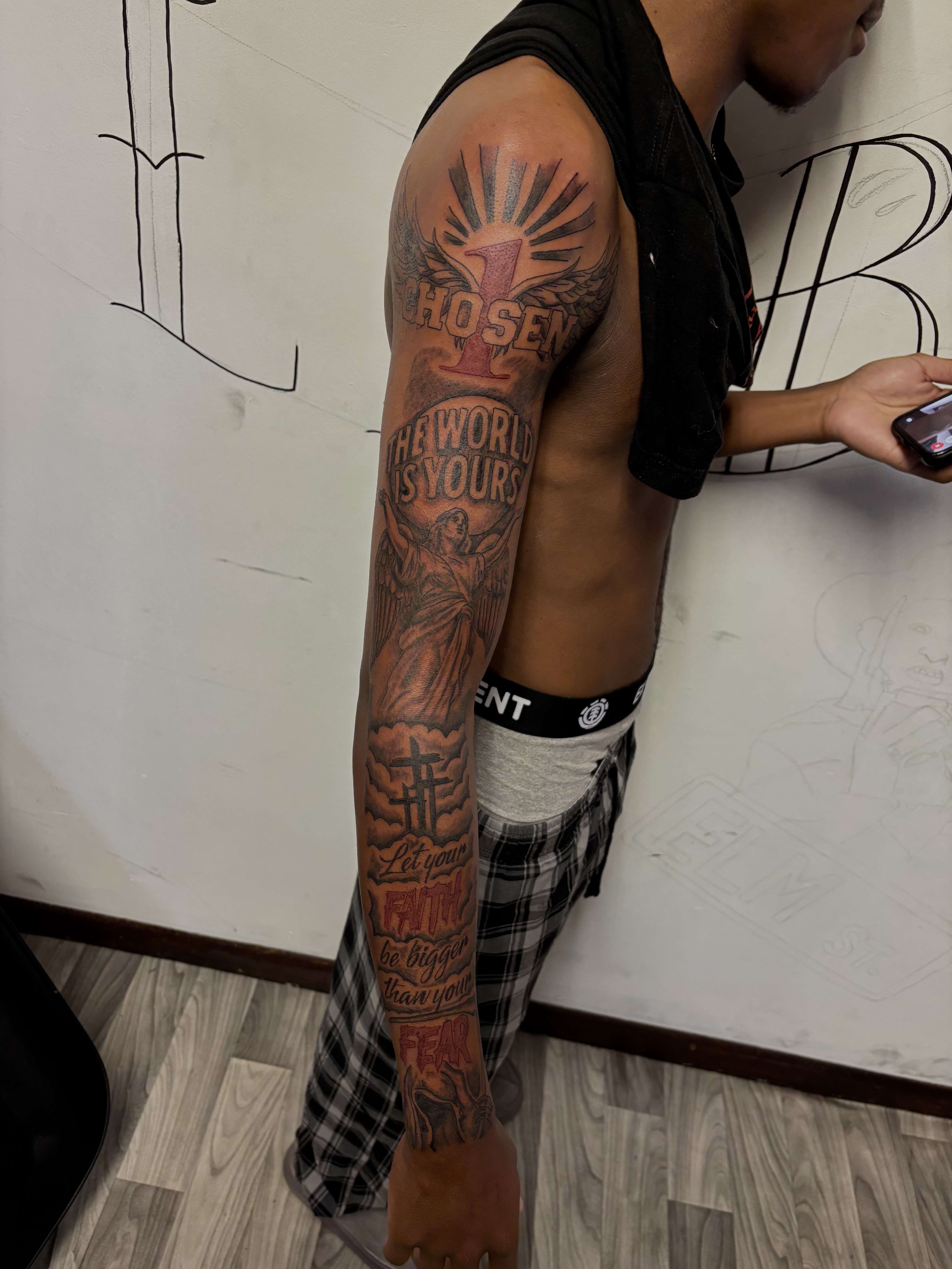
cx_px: 476
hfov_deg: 53.1
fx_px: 953
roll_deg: -11.5
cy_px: 634
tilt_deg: -37.1
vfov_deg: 67.3
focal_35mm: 26
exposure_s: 1/60
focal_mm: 5.96
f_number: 1.6
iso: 200
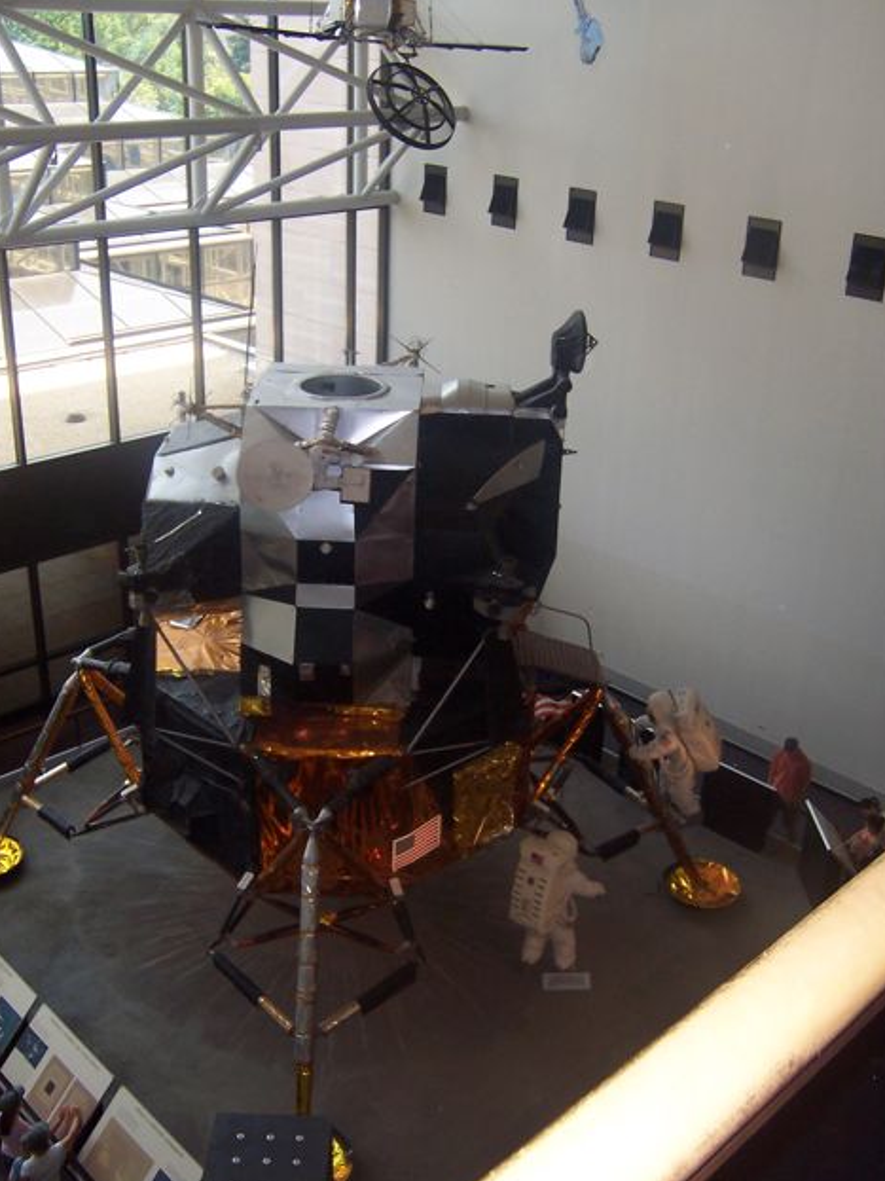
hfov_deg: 38.7
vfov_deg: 50.1
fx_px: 1262
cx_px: 443
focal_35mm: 37
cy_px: 590
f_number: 2.8
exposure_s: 1/60
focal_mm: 5.6
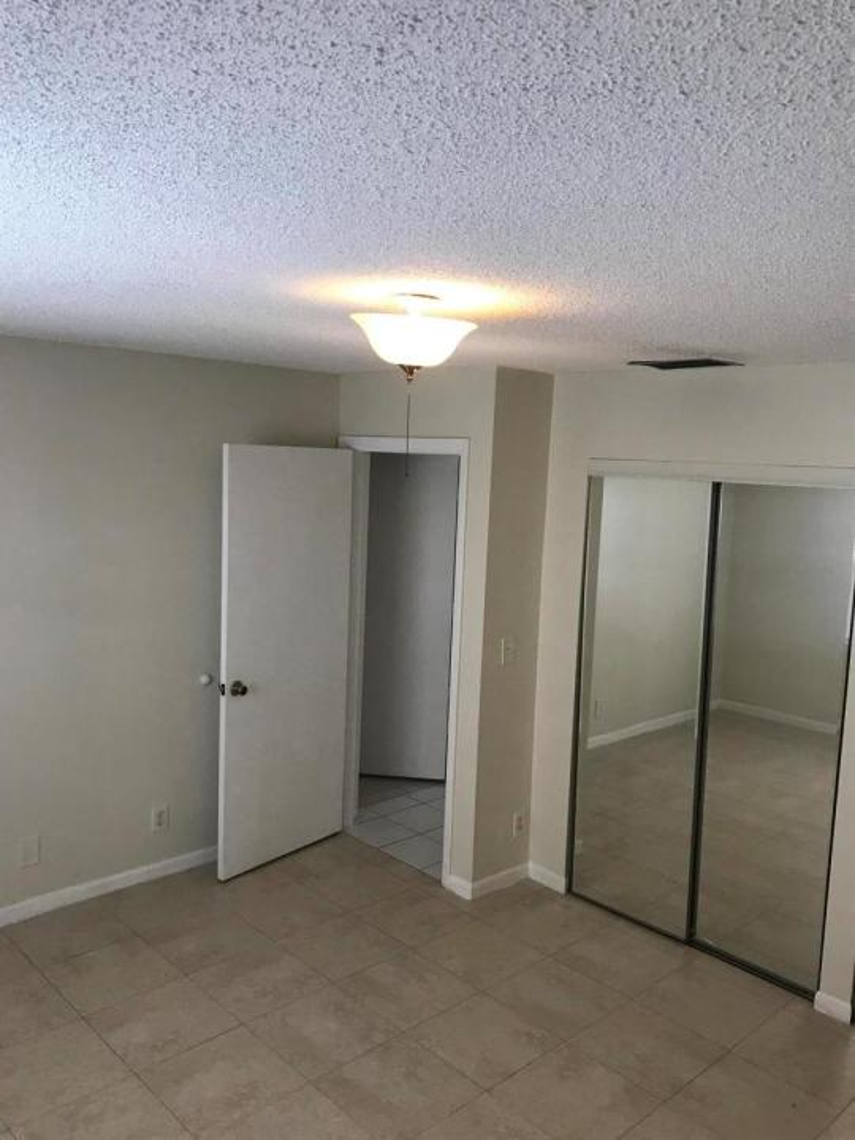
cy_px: 570
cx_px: 428
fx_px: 922
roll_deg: -1.9
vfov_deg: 63.4
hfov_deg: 49.7
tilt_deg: -5.7
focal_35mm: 28
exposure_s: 1/30
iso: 32
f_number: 1.8
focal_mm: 3.99
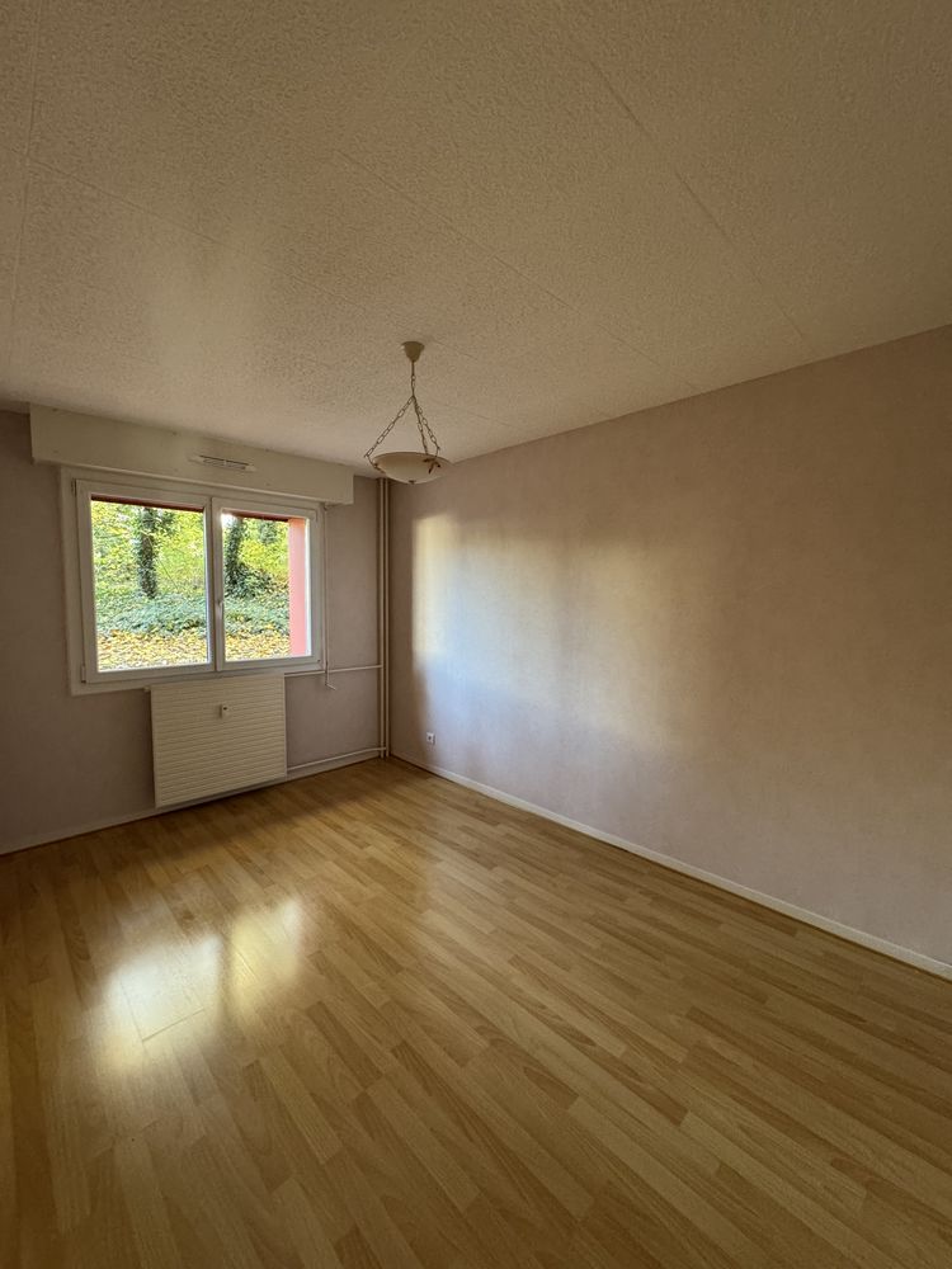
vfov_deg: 102.1
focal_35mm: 14
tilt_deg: -5.0
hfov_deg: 85.7
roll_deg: -0.2
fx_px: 513
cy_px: 634
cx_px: 476
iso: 400
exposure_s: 1/50
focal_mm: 2.22
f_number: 2.2
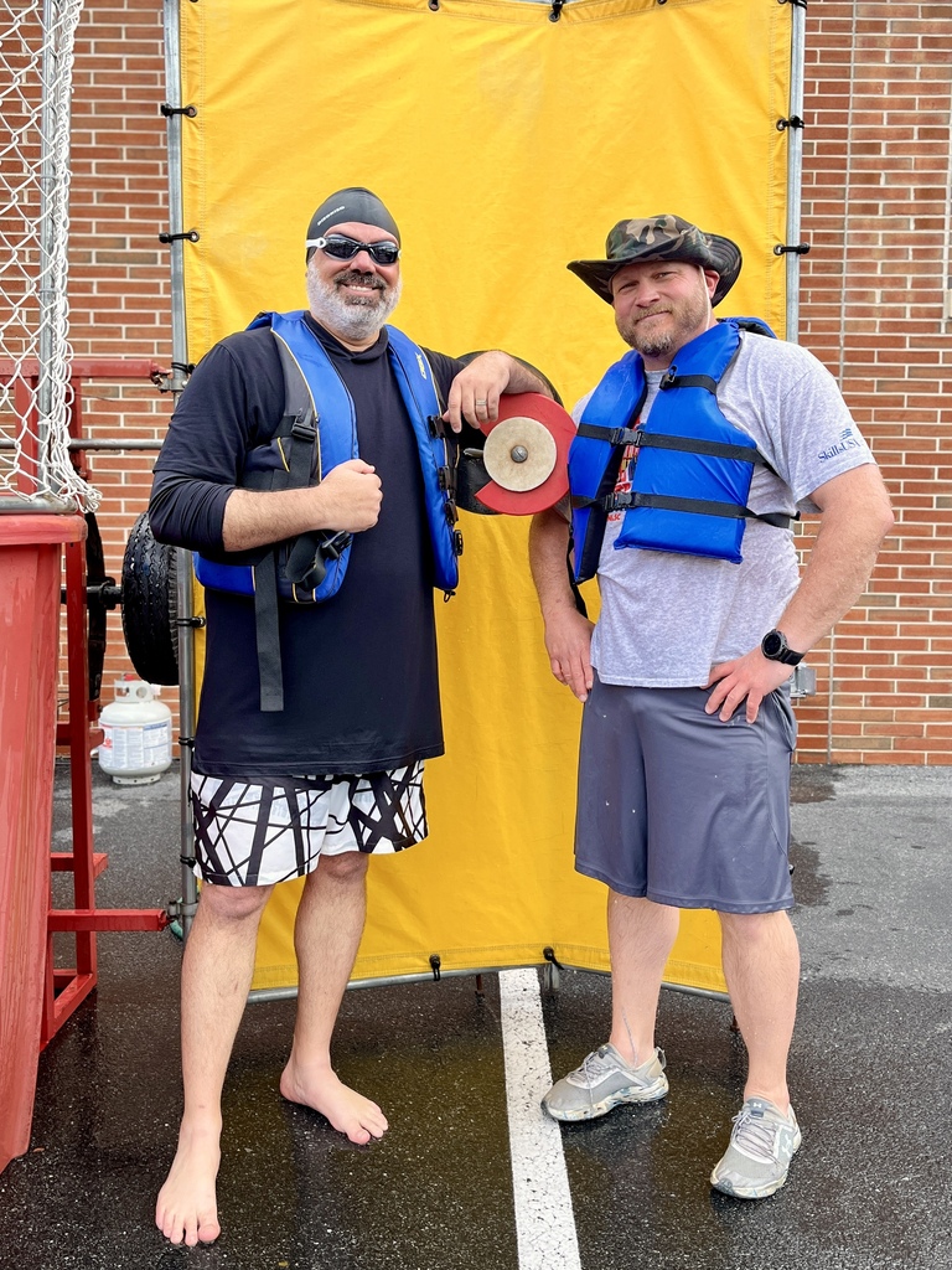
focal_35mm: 26
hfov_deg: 53.1
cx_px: 476
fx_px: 953
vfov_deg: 67.3
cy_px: 635
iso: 50
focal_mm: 5.1
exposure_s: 1/787
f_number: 1.6
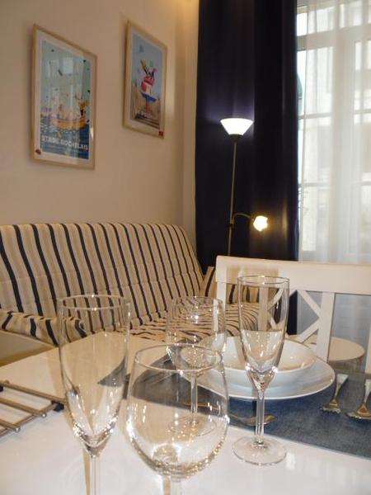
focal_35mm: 30
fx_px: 429
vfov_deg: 60.0
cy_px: 248
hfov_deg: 46.8
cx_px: 186
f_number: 3.3
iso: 100
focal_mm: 5.2
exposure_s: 1/30
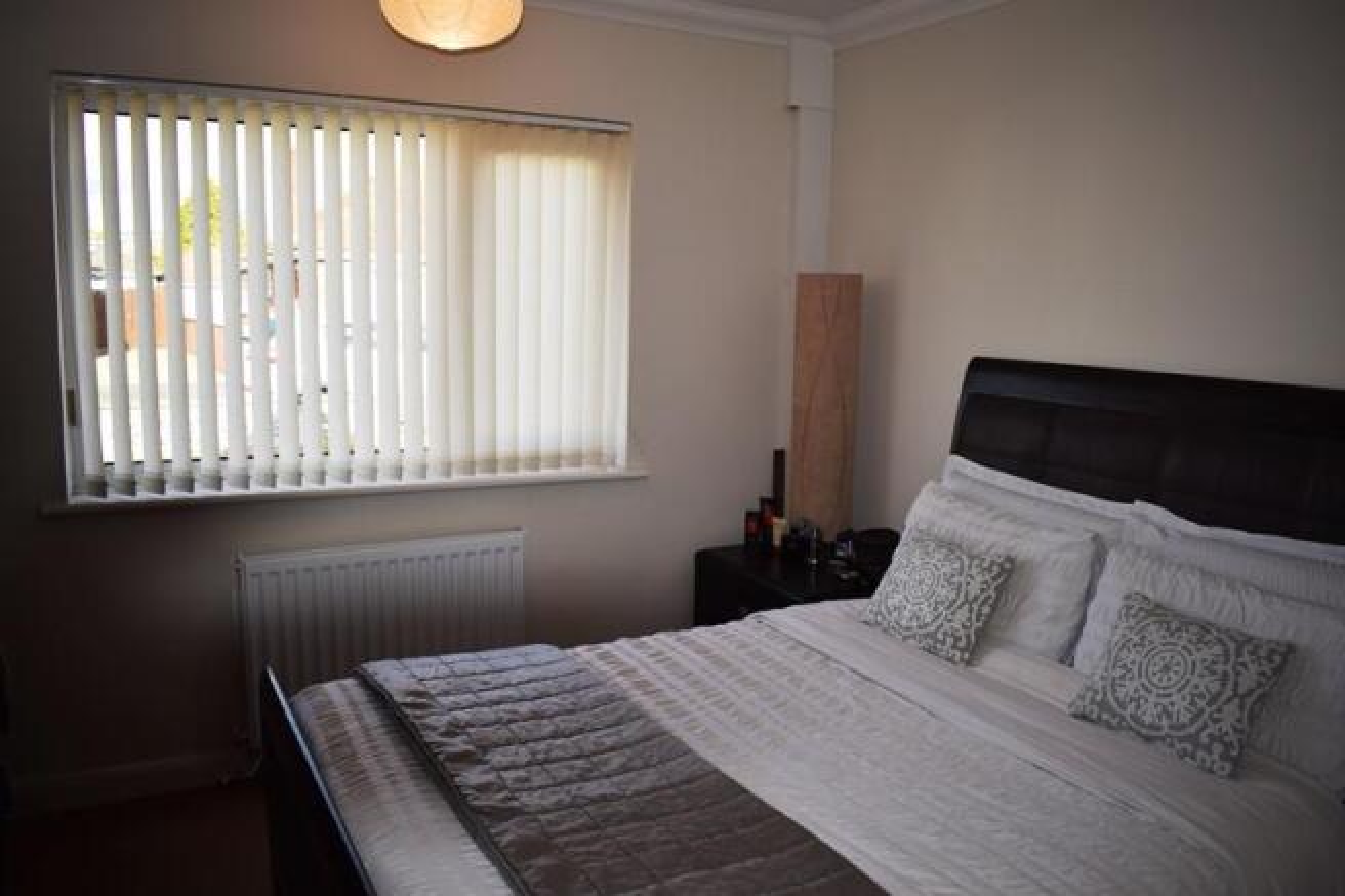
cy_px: 448
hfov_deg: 67.4
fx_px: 1008
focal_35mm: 27
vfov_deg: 47.9
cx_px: 672
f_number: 3.5
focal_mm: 18
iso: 100
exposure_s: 1/200
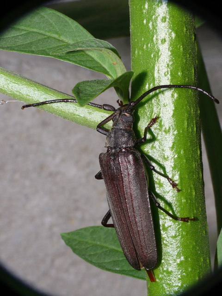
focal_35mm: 79
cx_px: 111
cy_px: 148
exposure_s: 1/125
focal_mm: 16.6
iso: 200
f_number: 11
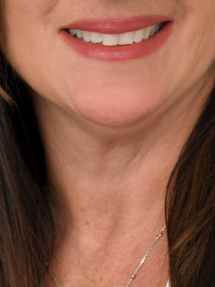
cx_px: 145
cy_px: 134
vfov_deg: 4.7
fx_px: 3490
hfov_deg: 3.5
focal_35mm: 421
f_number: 7.1
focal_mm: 65
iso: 125
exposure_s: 1/160
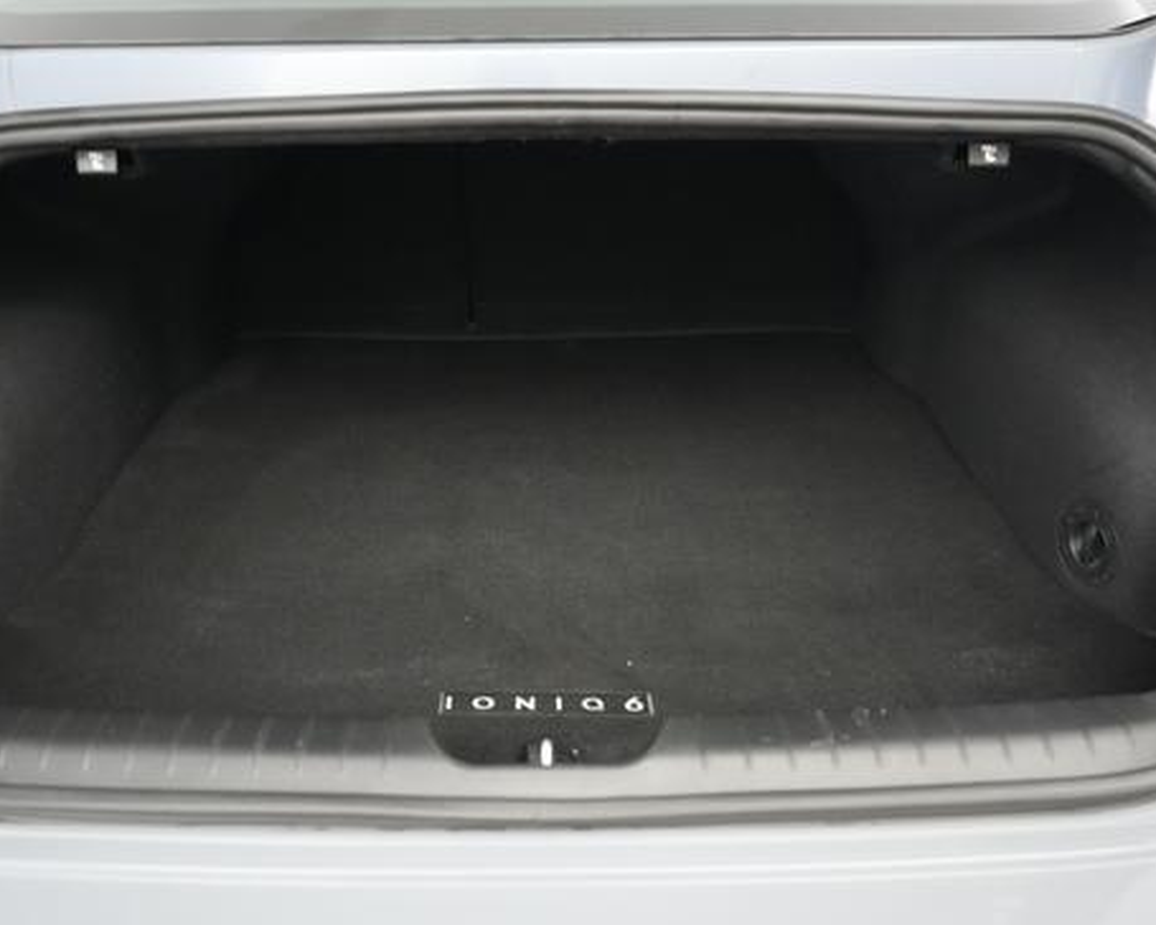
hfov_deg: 54.2
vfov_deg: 44.5
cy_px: 457
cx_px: 546
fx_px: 1129
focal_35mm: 33
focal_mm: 25
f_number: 2.8
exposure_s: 1/160
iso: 10000
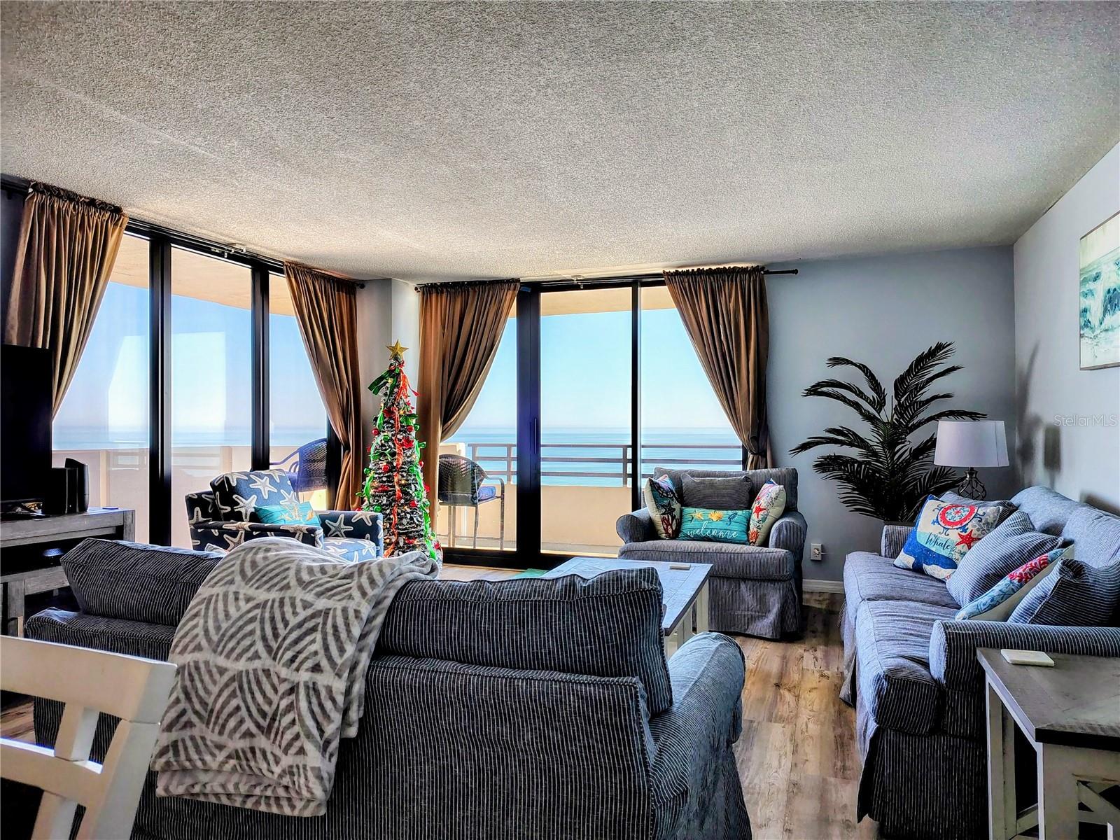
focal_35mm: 24
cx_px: 560
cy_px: 420
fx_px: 777
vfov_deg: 56.8
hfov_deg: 71.6
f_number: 1.8
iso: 311
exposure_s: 1/120
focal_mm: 5.56
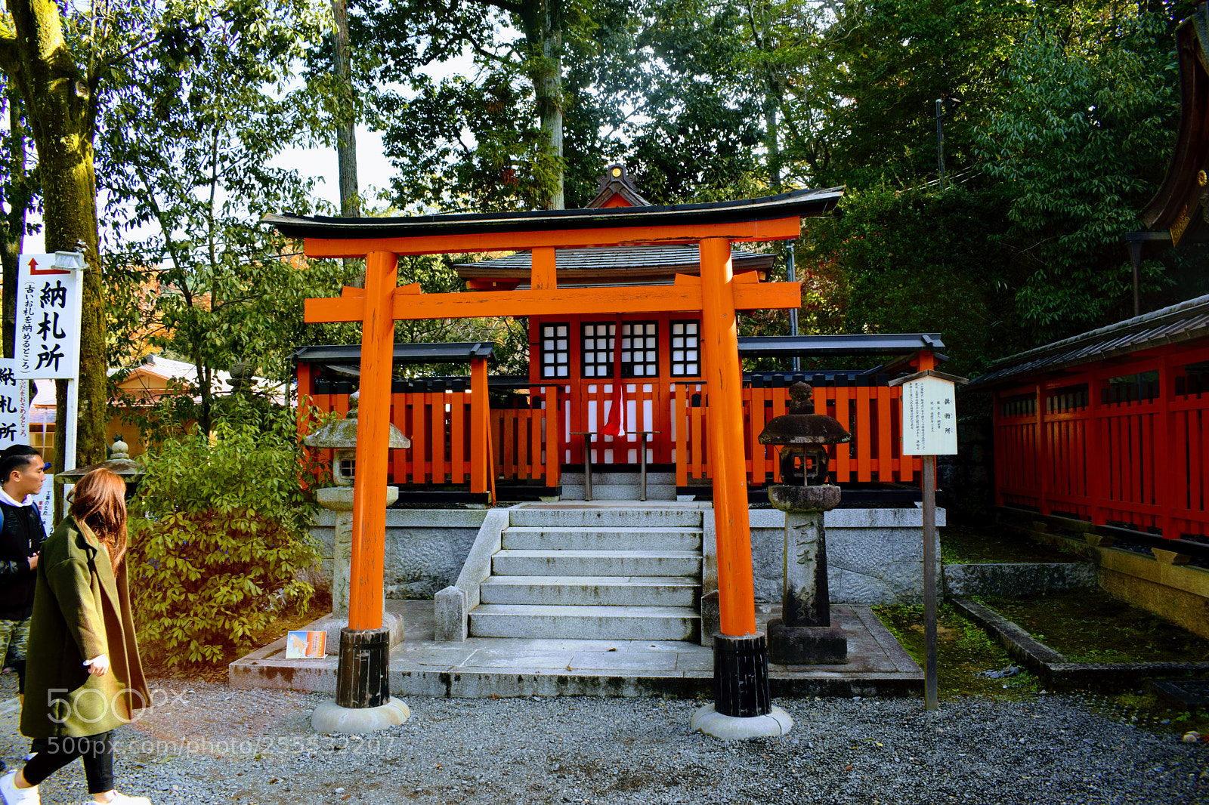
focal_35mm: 27
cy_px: 402
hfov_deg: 67.4
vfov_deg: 47.9
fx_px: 907
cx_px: 604
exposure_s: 1/200
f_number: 7.1
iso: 400
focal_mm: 18
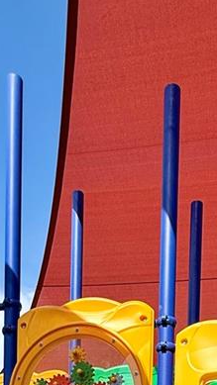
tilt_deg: -1.7
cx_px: 157
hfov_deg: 25.2
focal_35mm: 47
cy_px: 542
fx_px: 480
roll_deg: -2.0
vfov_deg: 30.3
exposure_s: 1/1339
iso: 50
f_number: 2.2
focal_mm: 2.22
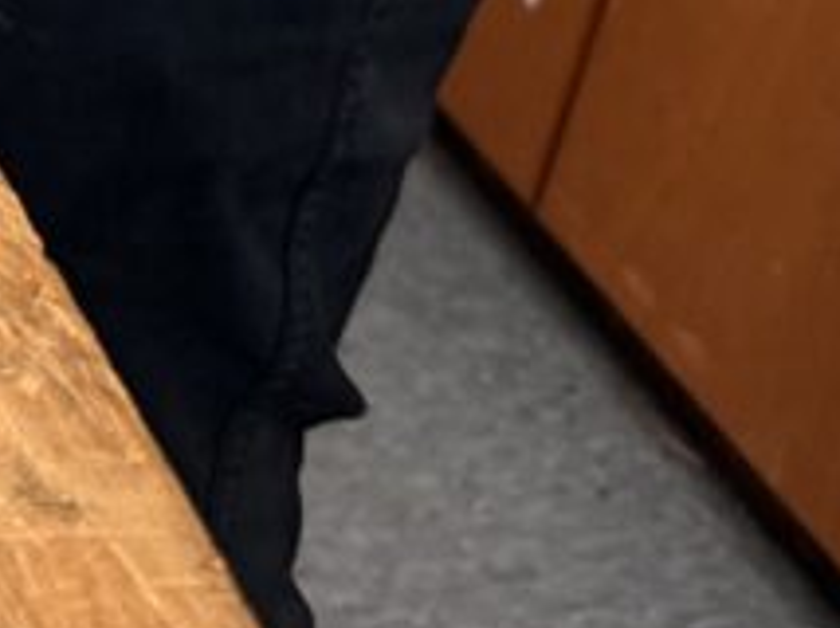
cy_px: -636
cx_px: -1072
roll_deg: -1.3
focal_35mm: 115
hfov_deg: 13.4
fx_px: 2787
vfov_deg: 11.5
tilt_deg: -26.1
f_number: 1.78
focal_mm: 6.76
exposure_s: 1/60
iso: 160
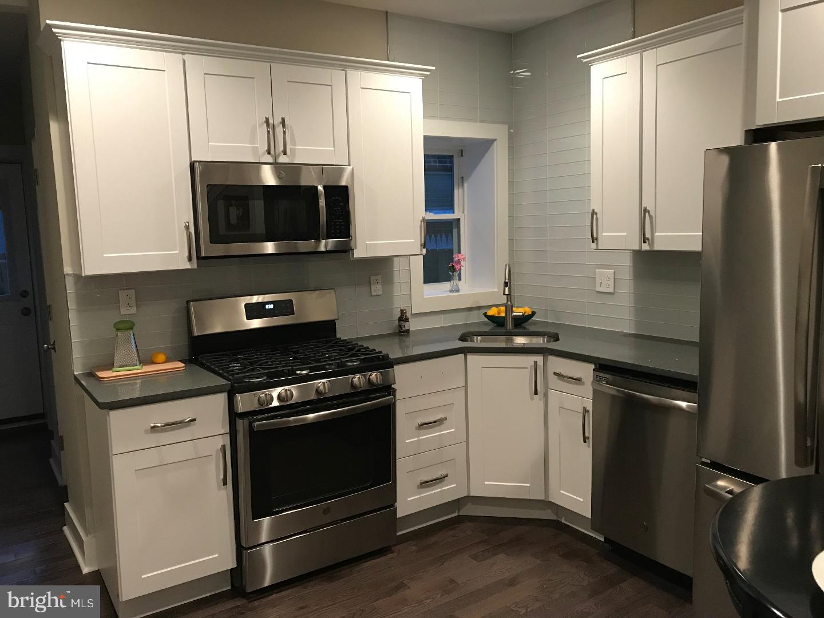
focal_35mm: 28
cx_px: 412
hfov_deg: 63.4
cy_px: 309
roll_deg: +1.7
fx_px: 667
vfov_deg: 49.7
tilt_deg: -6.3
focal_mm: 3.99
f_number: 1.8
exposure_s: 1/15
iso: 64
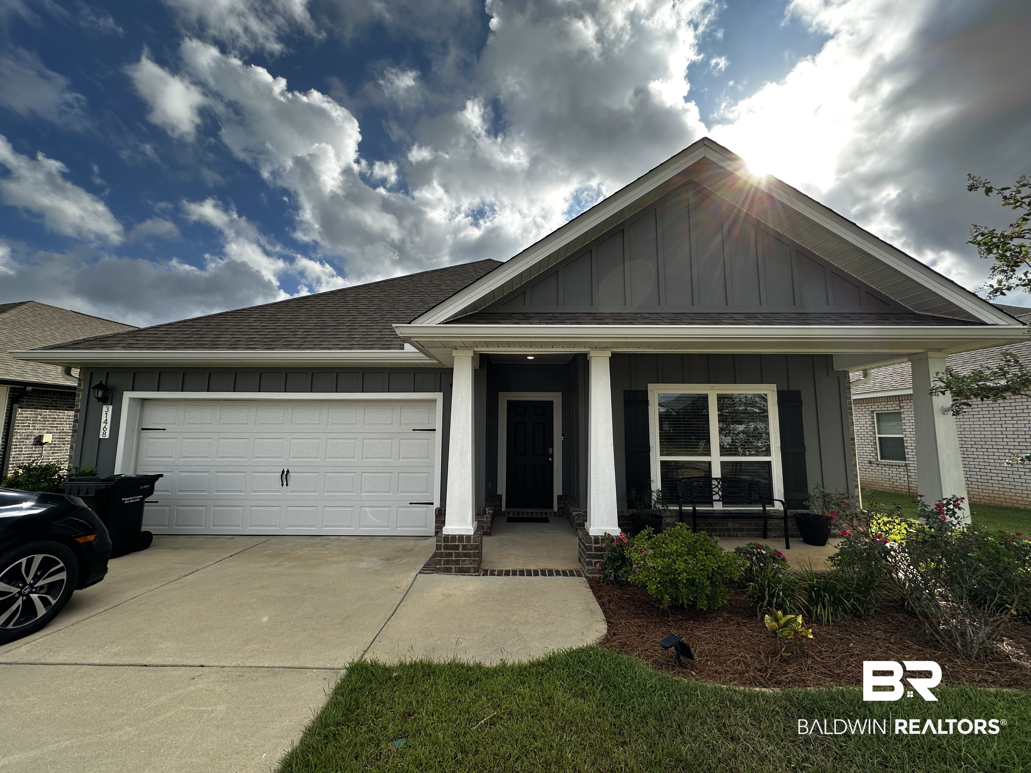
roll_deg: -1.0
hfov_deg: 102.1
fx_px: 417
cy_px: 386
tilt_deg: +7.0
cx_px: 516
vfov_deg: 85.7
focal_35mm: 14
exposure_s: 1/1182
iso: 40
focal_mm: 2.22
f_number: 2.2
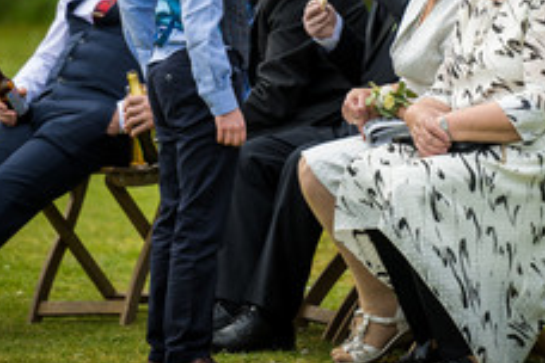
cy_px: 48
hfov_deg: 5.9
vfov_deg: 3.9
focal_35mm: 350
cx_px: 334
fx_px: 5298
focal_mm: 190
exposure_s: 1/500
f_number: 2.8
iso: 100
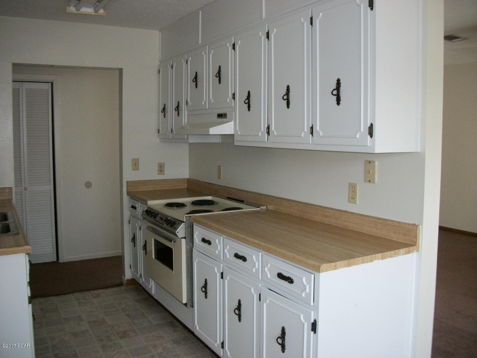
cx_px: 238
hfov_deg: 56.8
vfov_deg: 44.2
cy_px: 179
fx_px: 441
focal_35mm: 32
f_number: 2.9
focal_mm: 5.7
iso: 160
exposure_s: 1/30
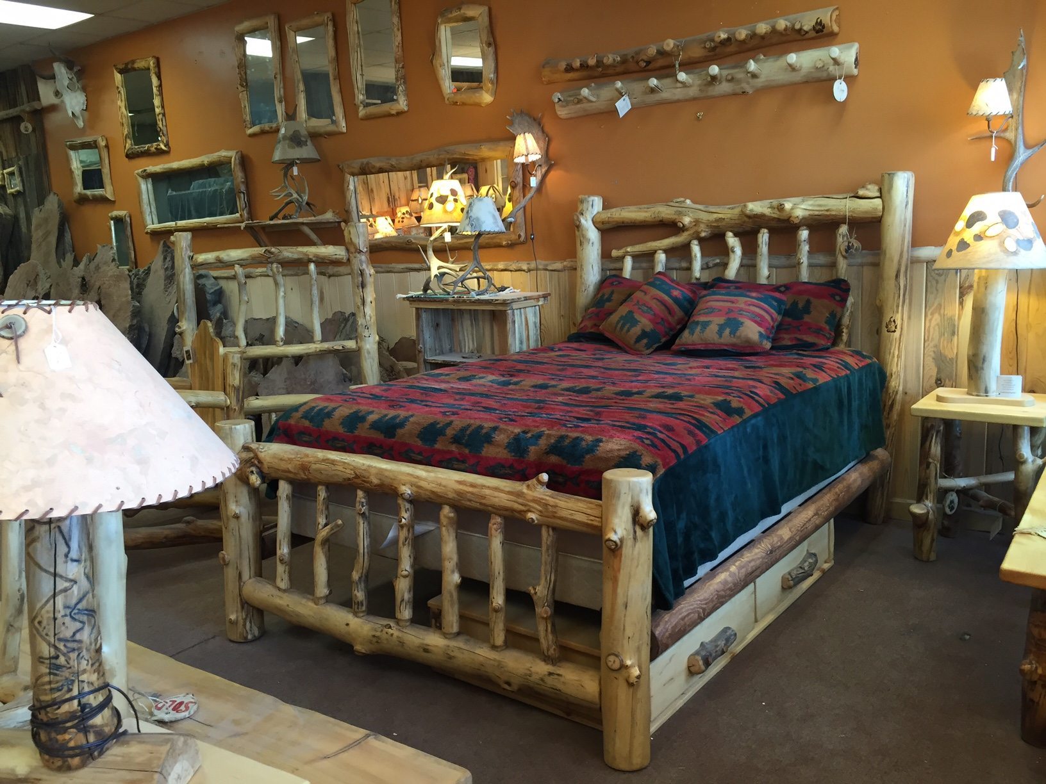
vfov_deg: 48.2
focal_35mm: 29
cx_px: 523
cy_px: 392
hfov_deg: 61.7
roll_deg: +3.4
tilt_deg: -10.2
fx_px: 876
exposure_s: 1/30
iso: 80
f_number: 2.2
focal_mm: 4.15
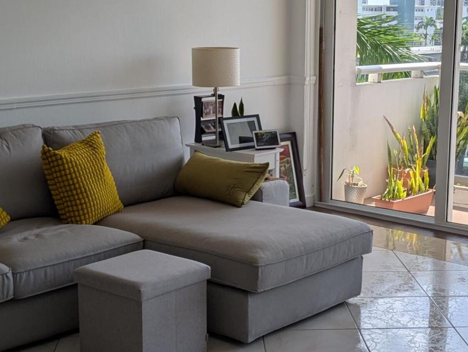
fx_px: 866
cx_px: 278
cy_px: 207
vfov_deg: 23.0
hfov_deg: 30.2
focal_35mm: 64
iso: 22
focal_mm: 6.9
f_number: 1.68
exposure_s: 1/531
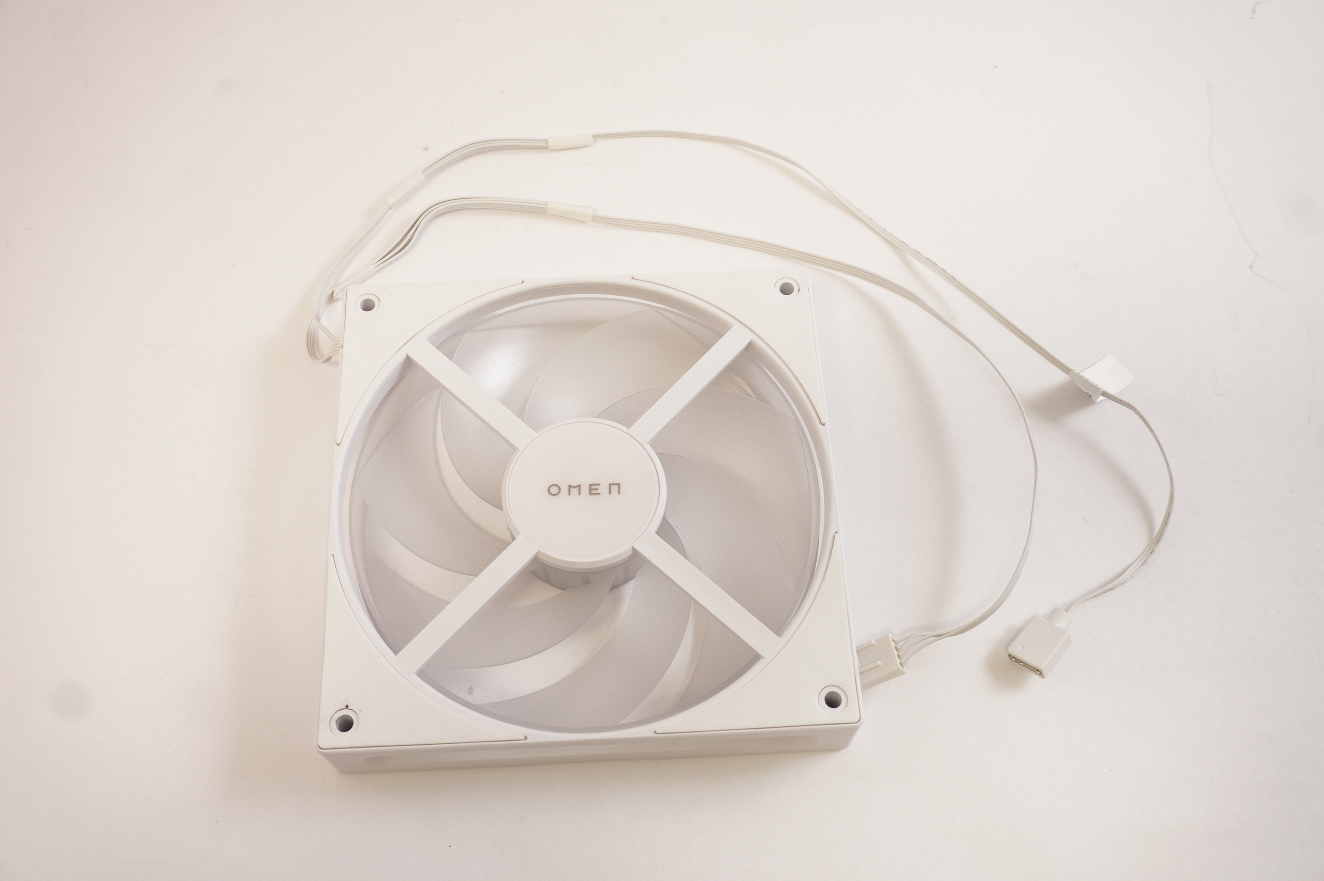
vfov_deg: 39.9
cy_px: 440
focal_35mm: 33
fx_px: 1213
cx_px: 662
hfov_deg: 57.3
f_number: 5.6
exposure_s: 1/30
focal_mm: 22
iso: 640
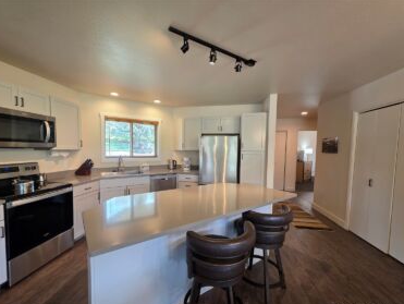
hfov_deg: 101.8
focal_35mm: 14
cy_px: 160
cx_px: 187
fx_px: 164
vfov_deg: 85.7
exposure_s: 1/120
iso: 160
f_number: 1.9
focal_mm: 2.2
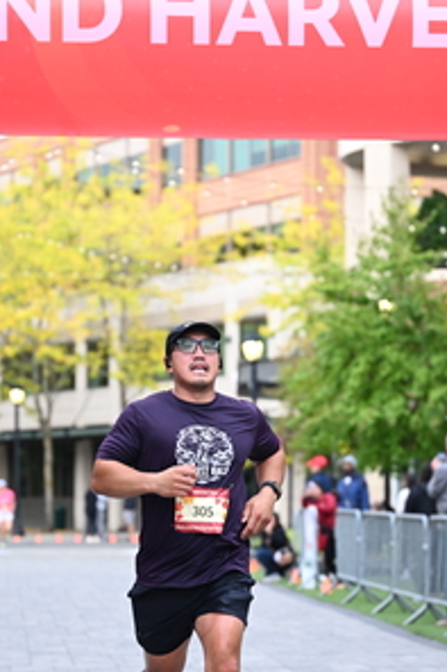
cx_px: 221
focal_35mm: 134
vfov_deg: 15.3
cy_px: 334
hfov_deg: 10.2
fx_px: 2498
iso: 1000
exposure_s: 1/1600
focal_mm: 72
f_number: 2.8
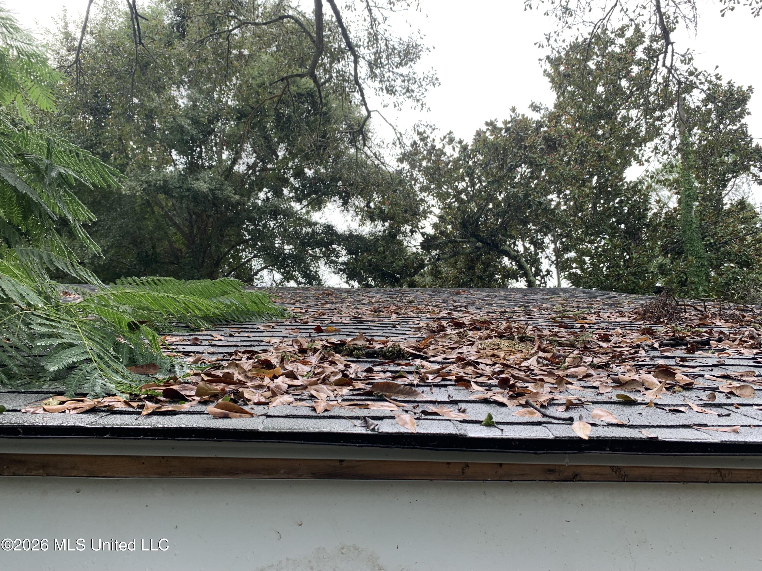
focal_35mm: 26
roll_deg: -1.1
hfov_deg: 67.3
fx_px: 572
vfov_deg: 53.1
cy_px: 286
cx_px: 381
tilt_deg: +12.6
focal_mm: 4.25
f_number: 1.8
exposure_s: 1/123
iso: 25
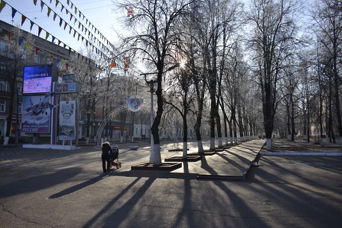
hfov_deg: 67.4
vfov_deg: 47.9
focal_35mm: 27
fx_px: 256
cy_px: 114
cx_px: 171
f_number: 4.5
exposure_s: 1/640
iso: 100
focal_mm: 18
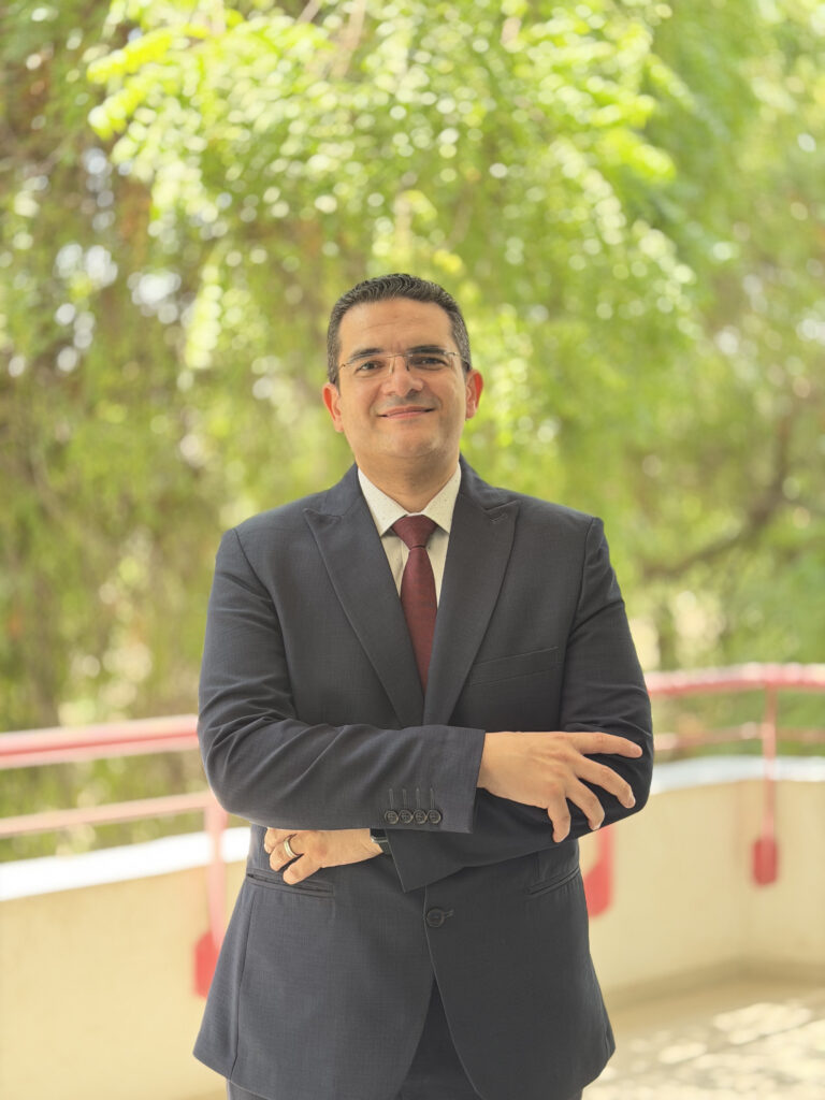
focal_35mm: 48
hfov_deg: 30.3
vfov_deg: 39.7
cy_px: 550
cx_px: 412
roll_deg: -1.1
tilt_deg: -4.5
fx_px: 1525
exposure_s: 1/213
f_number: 1.78
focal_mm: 6.76
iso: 125
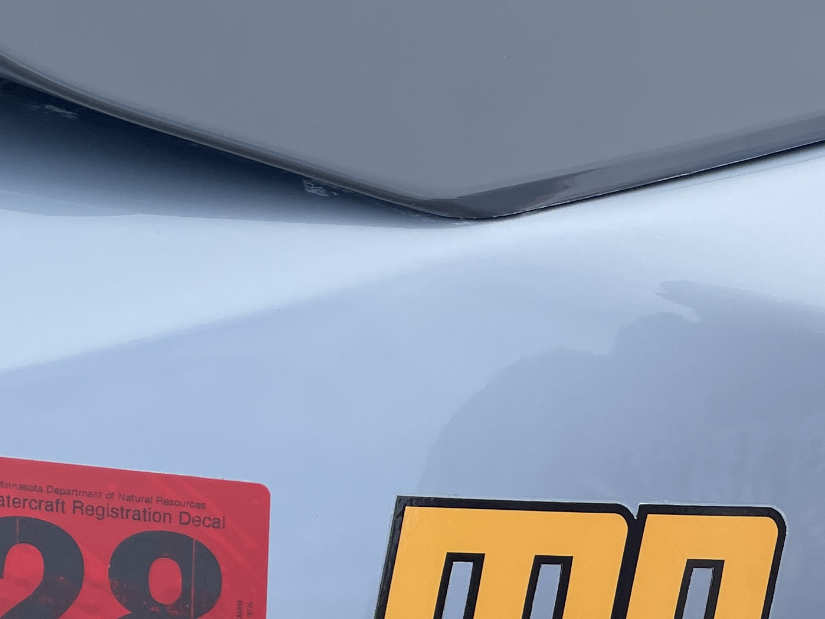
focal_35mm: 75
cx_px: 824
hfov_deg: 24.8
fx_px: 1787
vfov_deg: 18.7
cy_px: 727
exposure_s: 1/1511
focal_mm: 4.2
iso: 32
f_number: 1.6
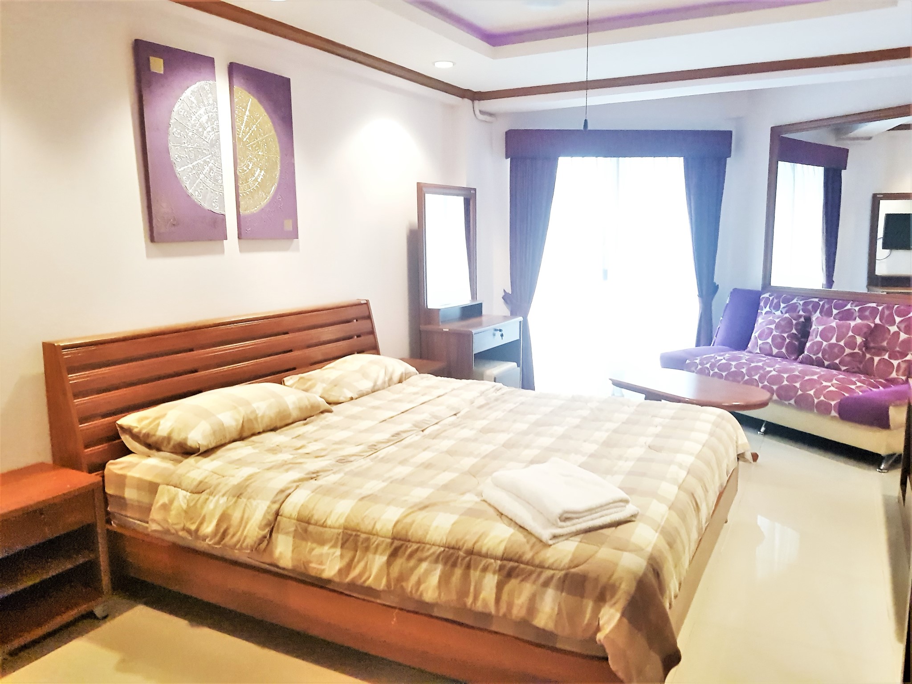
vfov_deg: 53.1
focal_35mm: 26
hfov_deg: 67.3
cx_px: 456
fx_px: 685
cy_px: 342
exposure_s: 1/50
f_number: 1.7
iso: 1000
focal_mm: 4.2
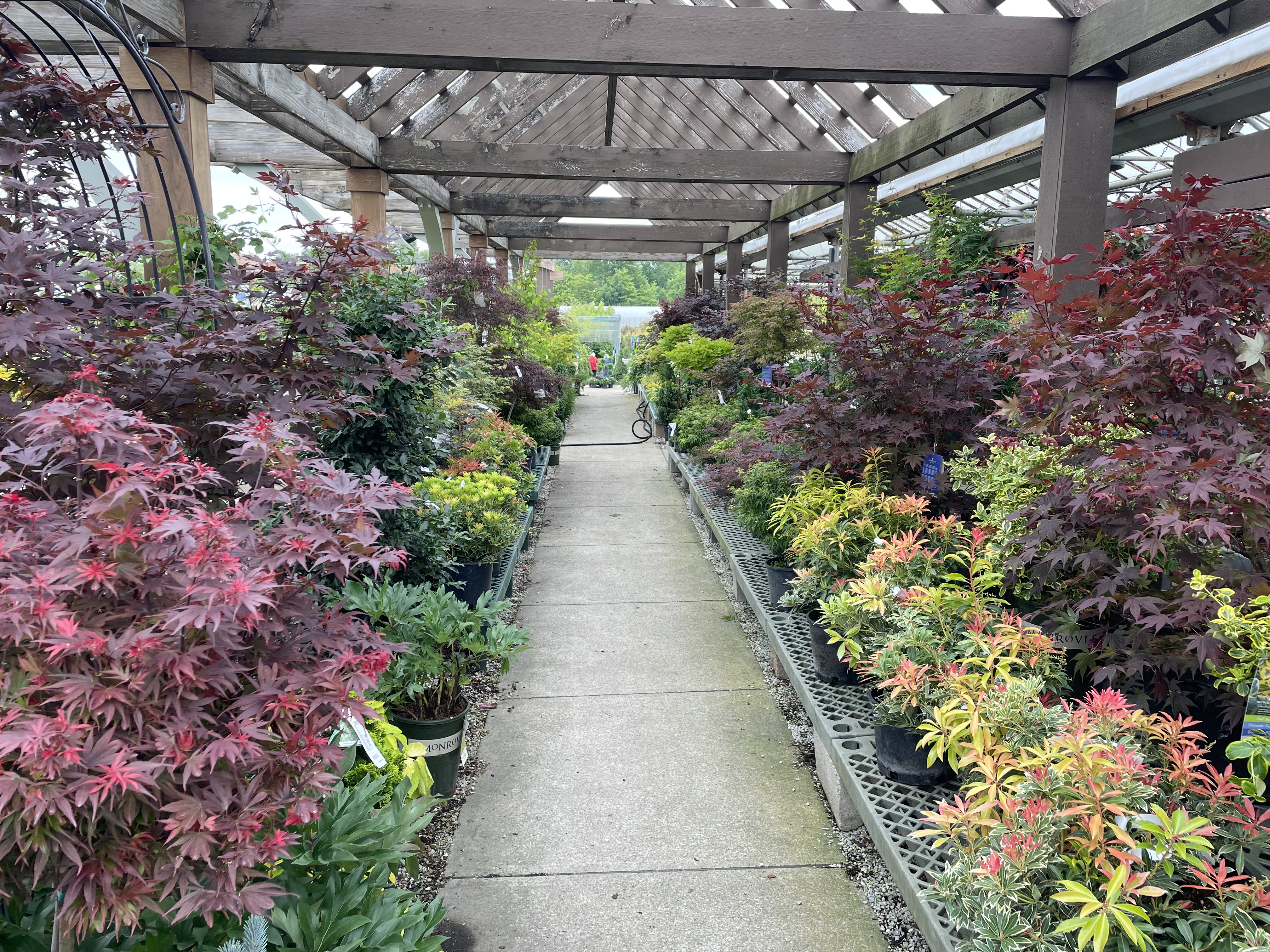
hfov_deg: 67.3
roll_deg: -0.6
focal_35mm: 26
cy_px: 476
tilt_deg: -9.9
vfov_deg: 53.1
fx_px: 954
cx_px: 635
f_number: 1.6
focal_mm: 4.2
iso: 32
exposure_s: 1/183
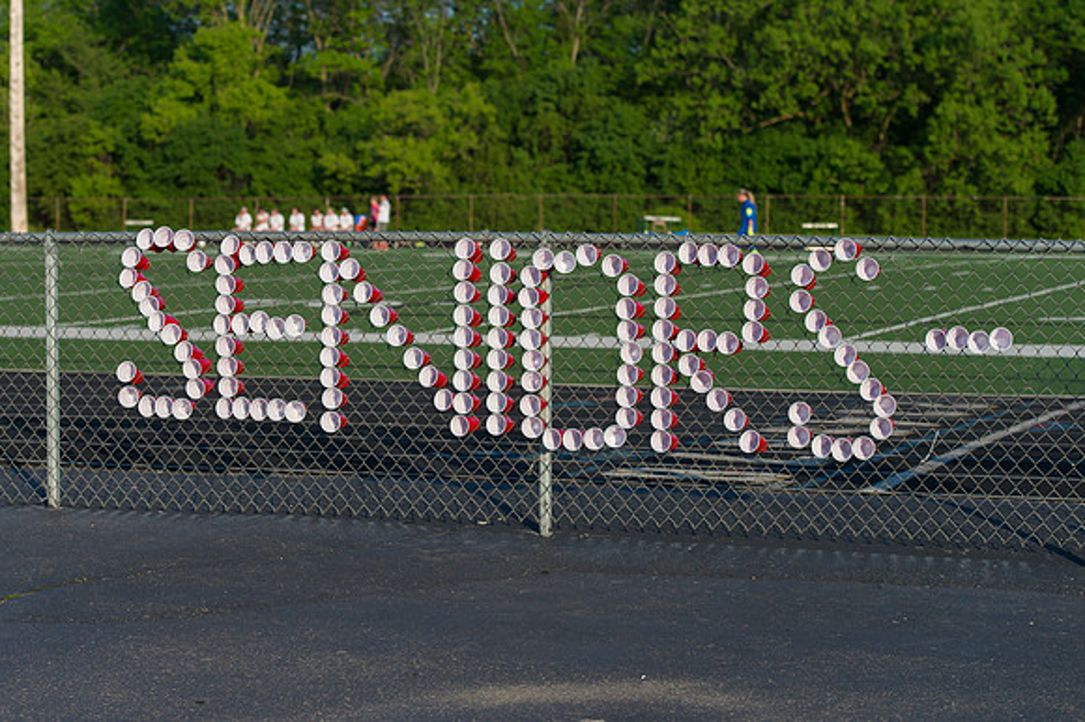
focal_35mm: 93
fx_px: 2788
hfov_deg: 22.0
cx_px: 501
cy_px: 346
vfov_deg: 14.8
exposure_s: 1/1250
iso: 250
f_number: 4.5
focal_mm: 86
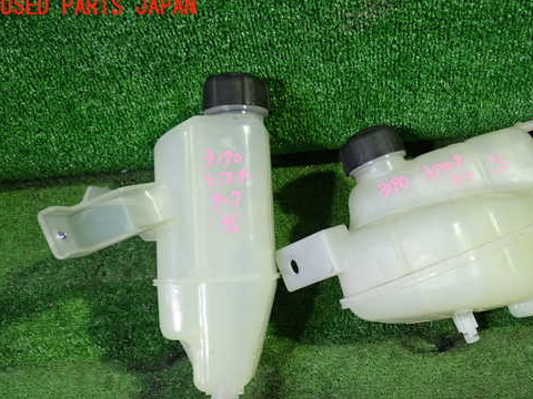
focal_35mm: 40
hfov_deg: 46.5
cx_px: 328
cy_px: 243
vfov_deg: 35.8
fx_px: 616
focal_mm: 5.79
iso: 400
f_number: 2.4
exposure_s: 1/30
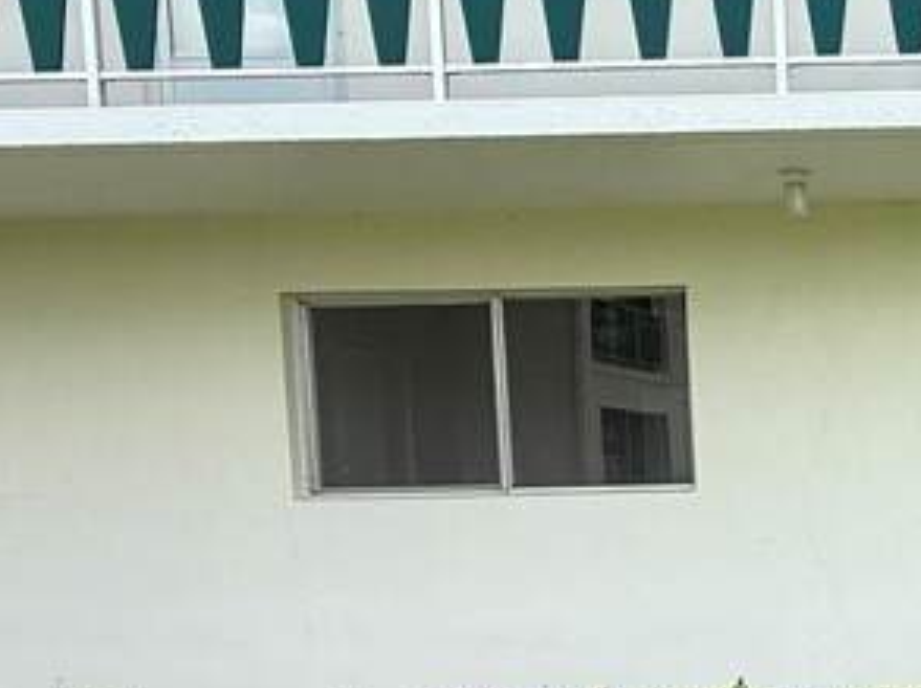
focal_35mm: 49
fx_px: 1302
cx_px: 1028
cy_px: 559
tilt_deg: -4.5
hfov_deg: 33.6
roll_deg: +0.8
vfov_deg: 28.9
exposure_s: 1/779
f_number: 2.2
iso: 50
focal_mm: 2.22
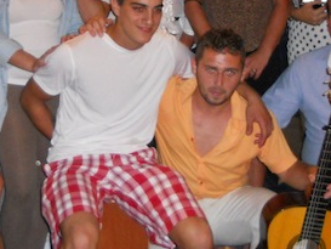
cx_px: 101
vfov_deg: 17.8
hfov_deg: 24.5
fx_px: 756
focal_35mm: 79
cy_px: -47
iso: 320
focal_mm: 4.9
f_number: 3.2
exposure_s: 1/25
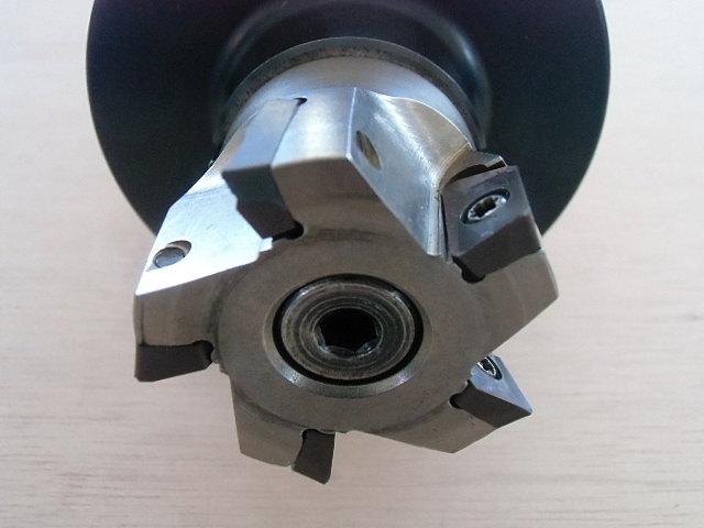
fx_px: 610
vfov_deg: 46.8
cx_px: 352
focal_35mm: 30
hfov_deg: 60.0
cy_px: 264
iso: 800
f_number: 3.5
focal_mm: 5.36
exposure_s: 1/50
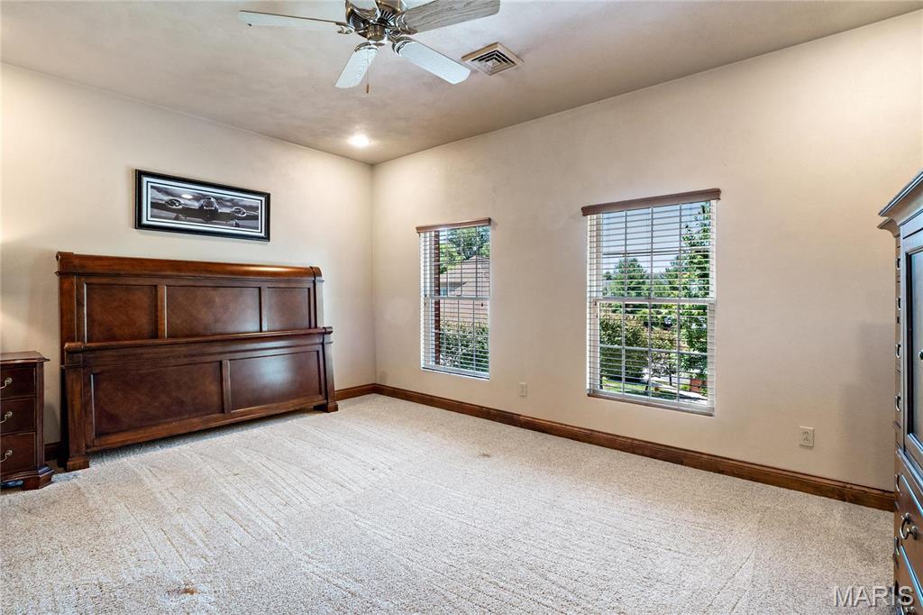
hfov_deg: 90.0
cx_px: 462
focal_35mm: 18
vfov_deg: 67.3
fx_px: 461
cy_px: 308
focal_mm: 9
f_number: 9
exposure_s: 1/2.5
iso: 400
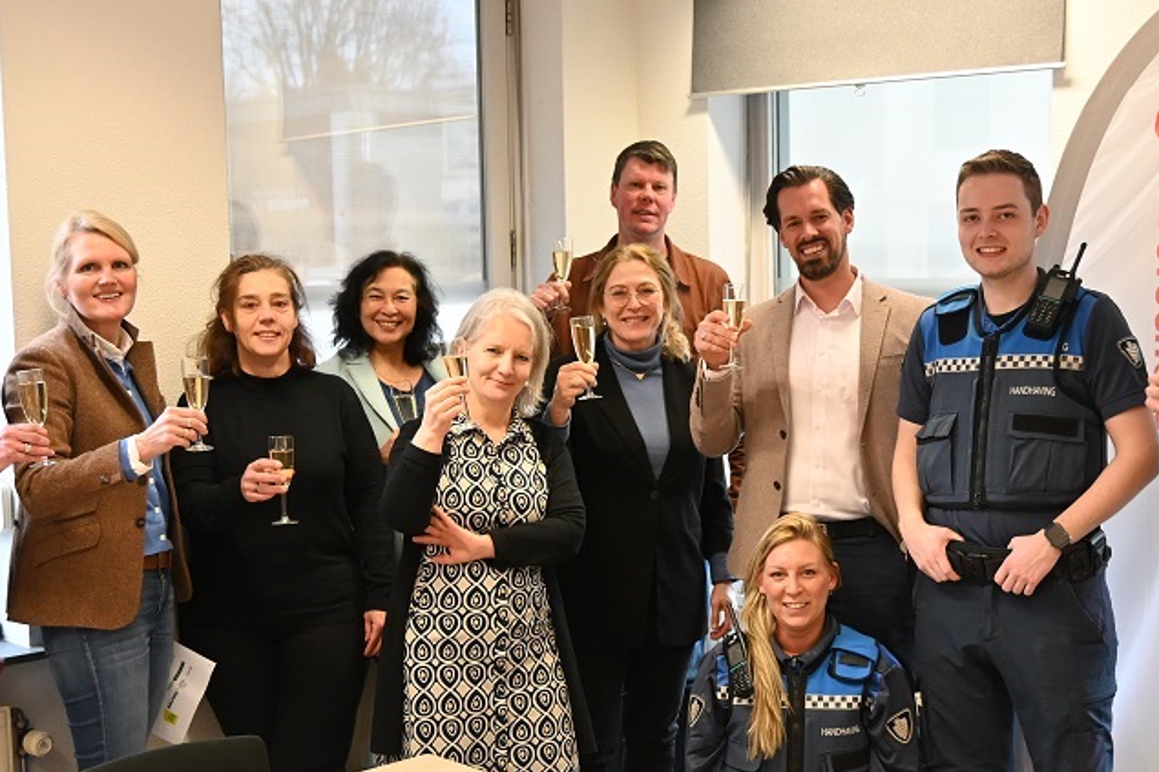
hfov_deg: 37.4
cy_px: 420
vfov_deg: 25.4
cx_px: 635
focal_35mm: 53
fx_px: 1712
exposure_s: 1/125
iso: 1800
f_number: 3.5
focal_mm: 22.5
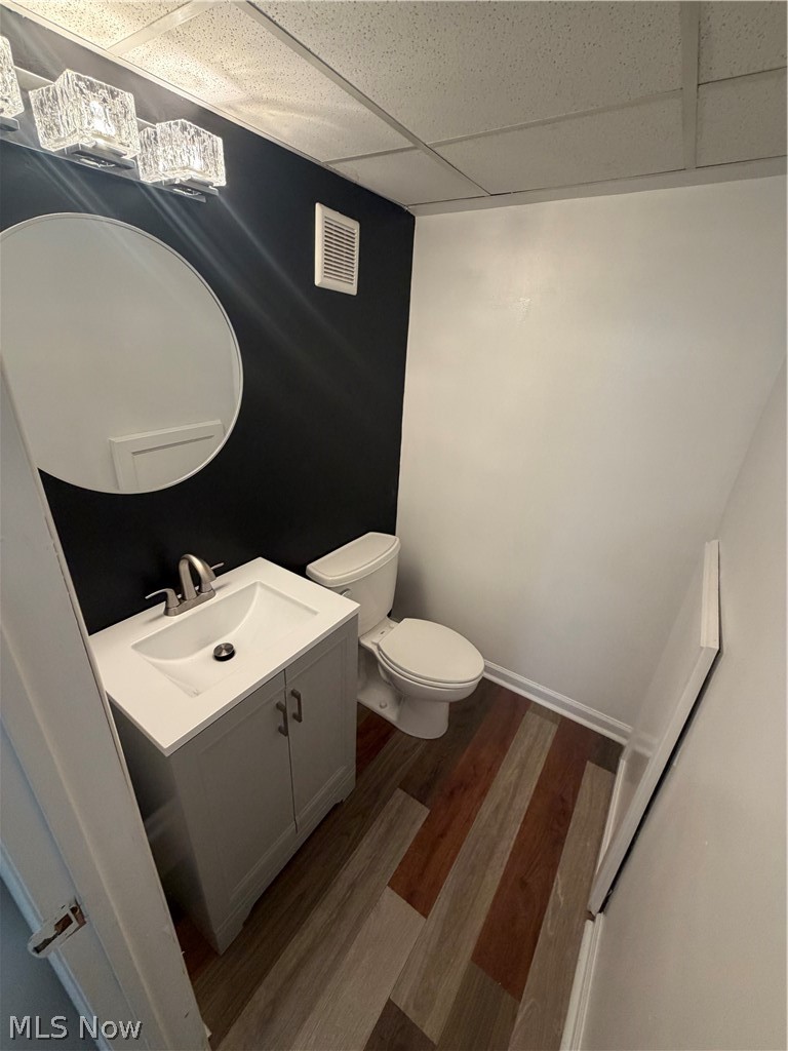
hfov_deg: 85.7
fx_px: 425
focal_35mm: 14
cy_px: 526
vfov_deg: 102.1
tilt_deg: -23.7
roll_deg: -3.6
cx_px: 394
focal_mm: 2.22
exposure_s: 1/60
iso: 250
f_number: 2.2
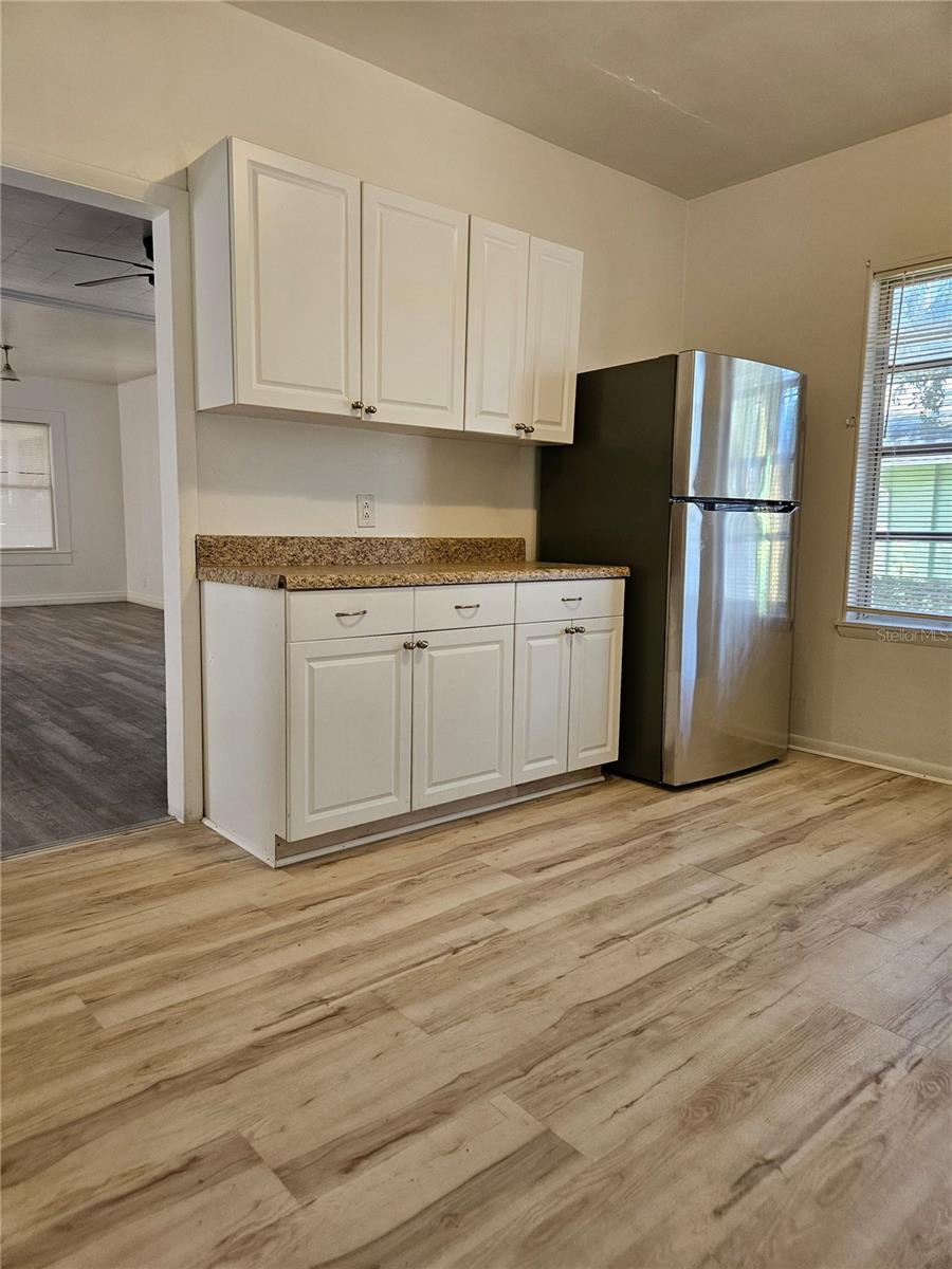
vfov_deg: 73.9
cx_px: 476
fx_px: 843
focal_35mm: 23
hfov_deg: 58.9
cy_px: 634
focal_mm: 5.4
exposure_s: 1/120
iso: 200
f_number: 1.8
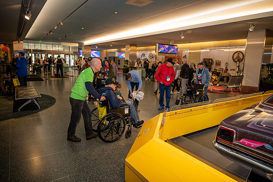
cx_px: 136
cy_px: 91
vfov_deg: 51.2
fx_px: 189
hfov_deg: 71.5
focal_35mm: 25
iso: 3200
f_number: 5
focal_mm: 25
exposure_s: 1/80
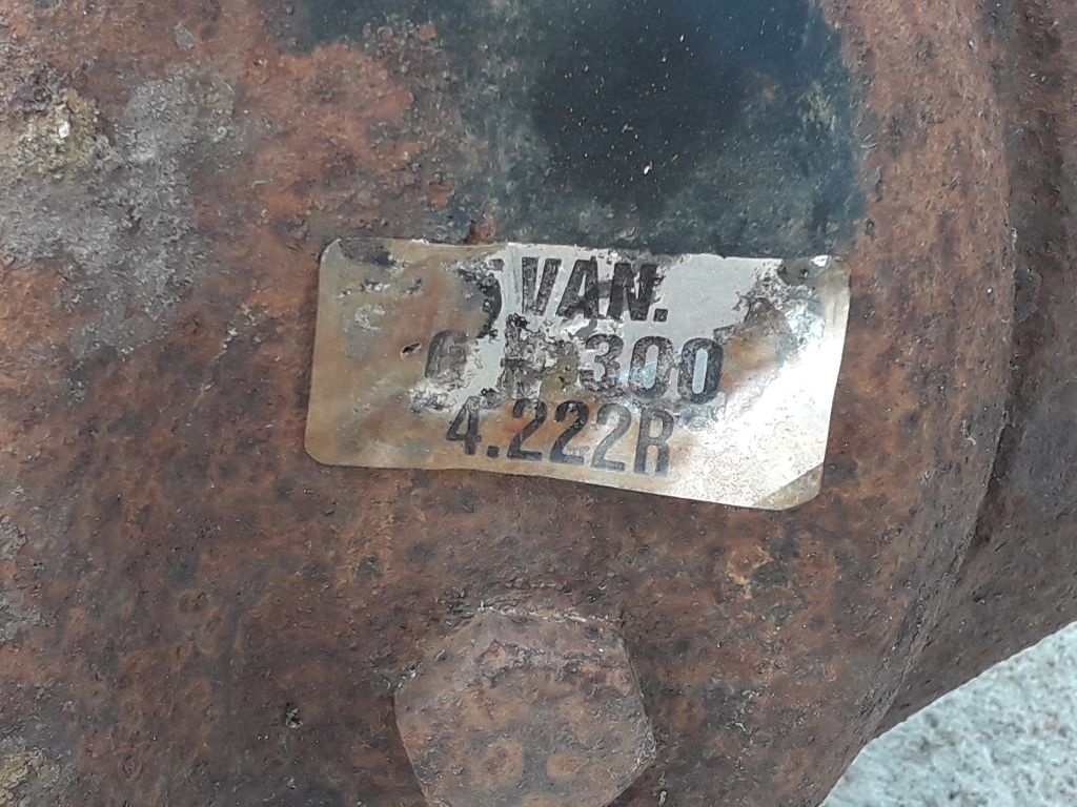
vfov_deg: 51.4
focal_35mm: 27
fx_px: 840
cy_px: 404
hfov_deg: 65.3
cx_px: 538
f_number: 1.9
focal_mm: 3.6
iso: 40
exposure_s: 1/214
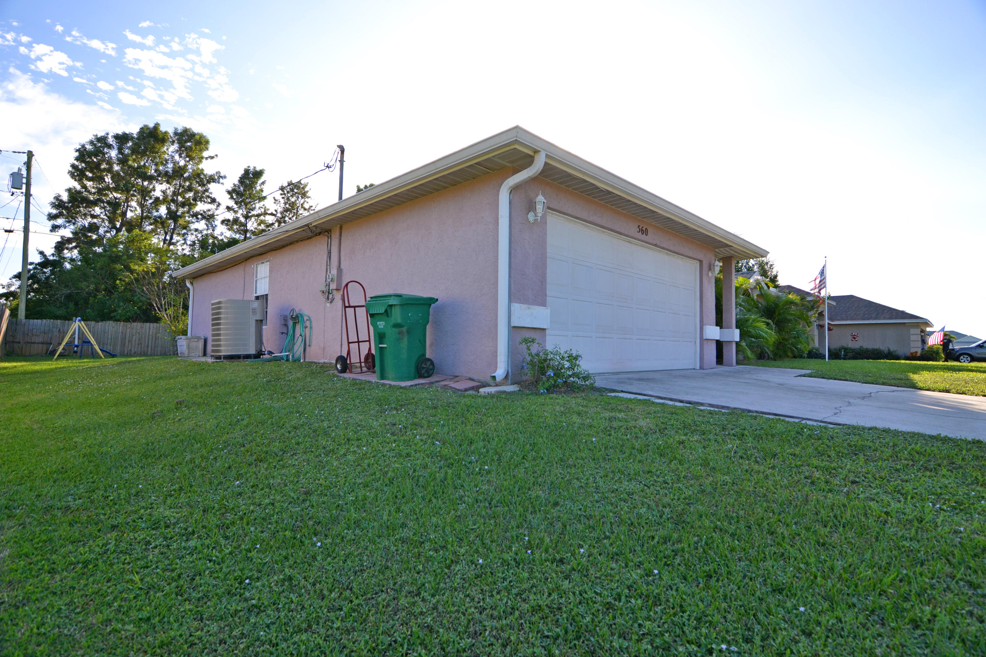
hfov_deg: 95.0
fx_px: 452
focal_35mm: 16
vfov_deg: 72.1
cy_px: 328
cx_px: 493
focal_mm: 11
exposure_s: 1/125
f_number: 5.6
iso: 180
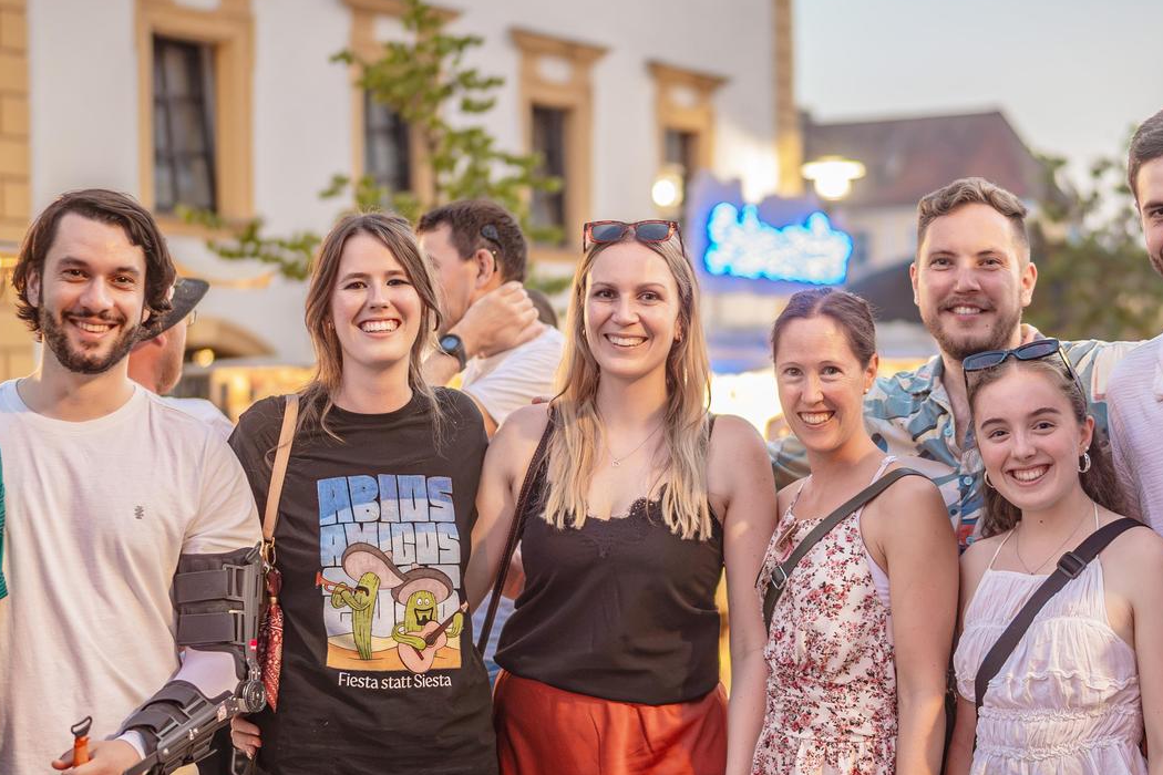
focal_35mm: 64
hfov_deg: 31.4
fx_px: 2067
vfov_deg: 21.1
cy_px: 537
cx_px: 665
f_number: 1.2
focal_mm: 35
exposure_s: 1/160
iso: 1250
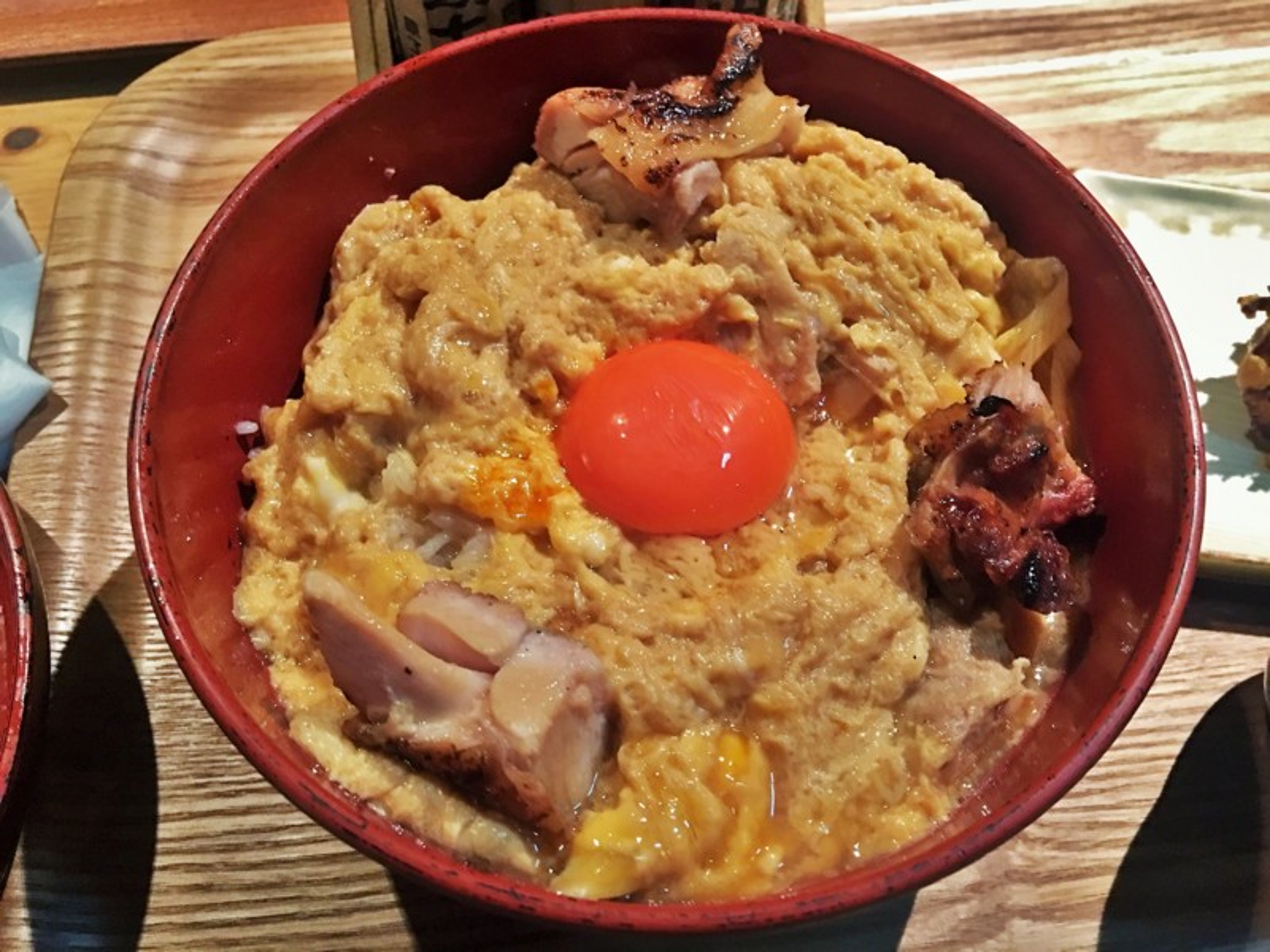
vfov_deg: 48.2
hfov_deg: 61.7
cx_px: 635
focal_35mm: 29
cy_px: 476
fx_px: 1064
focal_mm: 4.15
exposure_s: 1/4
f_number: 2.2
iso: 80
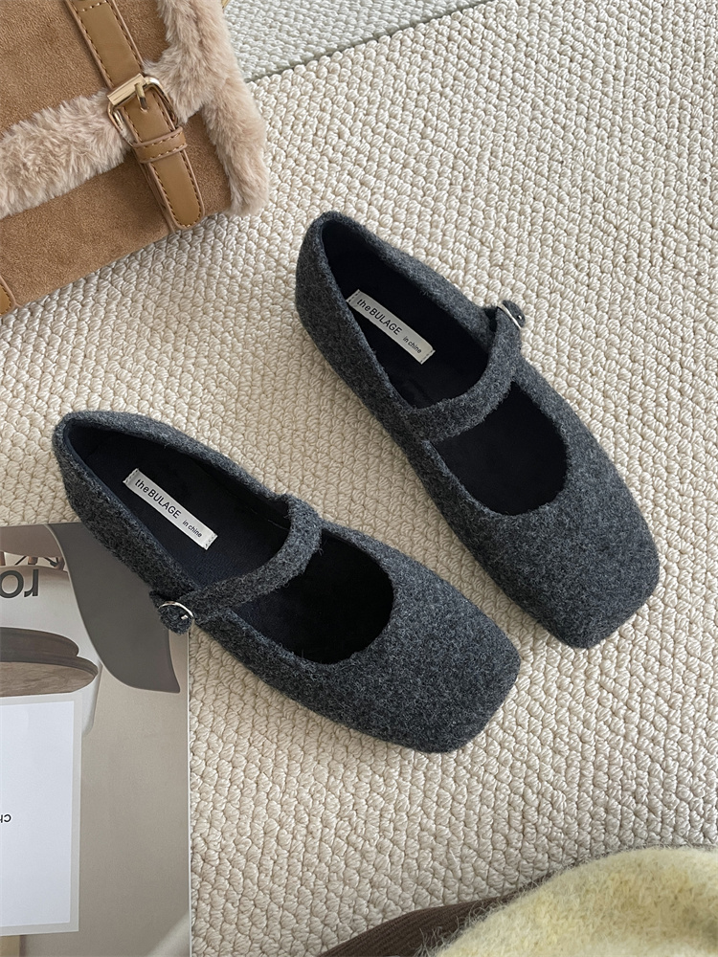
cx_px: 359
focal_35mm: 26
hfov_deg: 53.1
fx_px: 719
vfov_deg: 67.3
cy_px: 478
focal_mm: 4.2
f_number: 1.6
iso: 125
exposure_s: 1/71
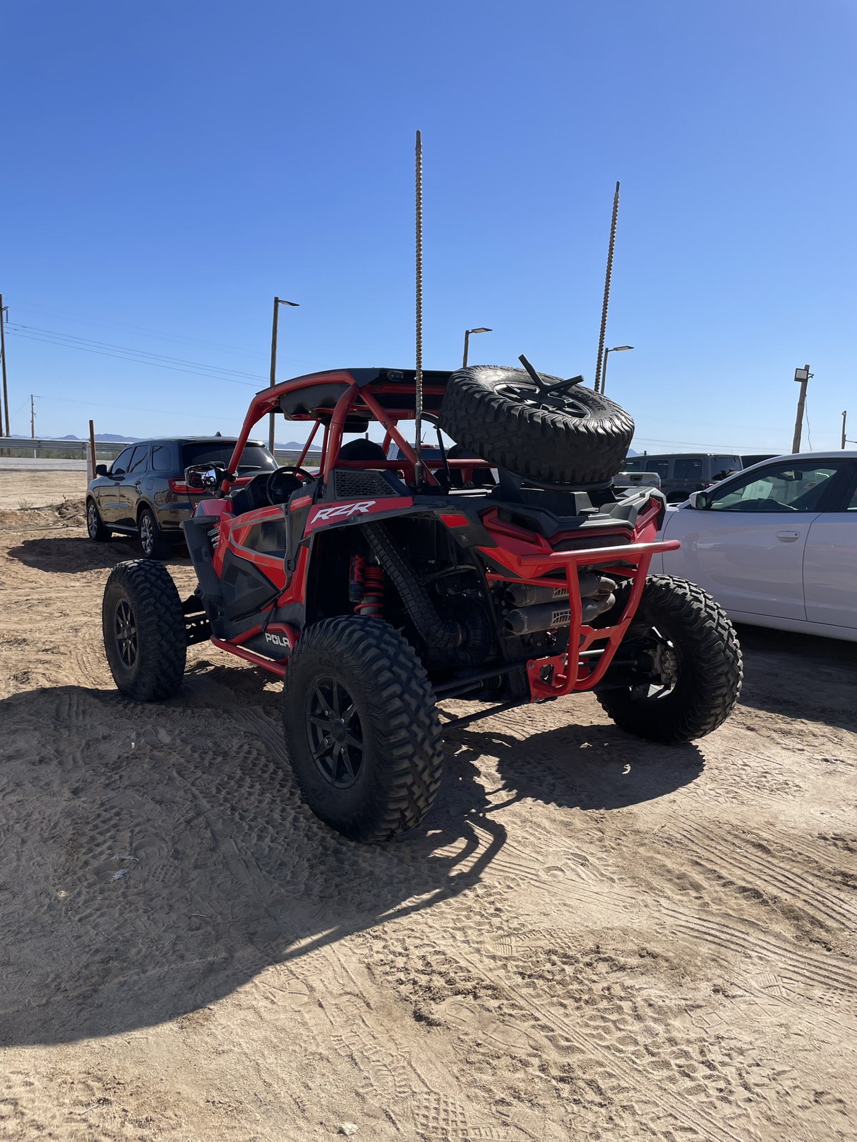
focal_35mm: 26
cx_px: 428
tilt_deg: -6.9
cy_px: 571
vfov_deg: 67.3
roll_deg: -0.9
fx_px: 858
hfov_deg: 53.1
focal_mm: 4.2
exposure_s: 1/4000
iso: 32
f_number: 1.6
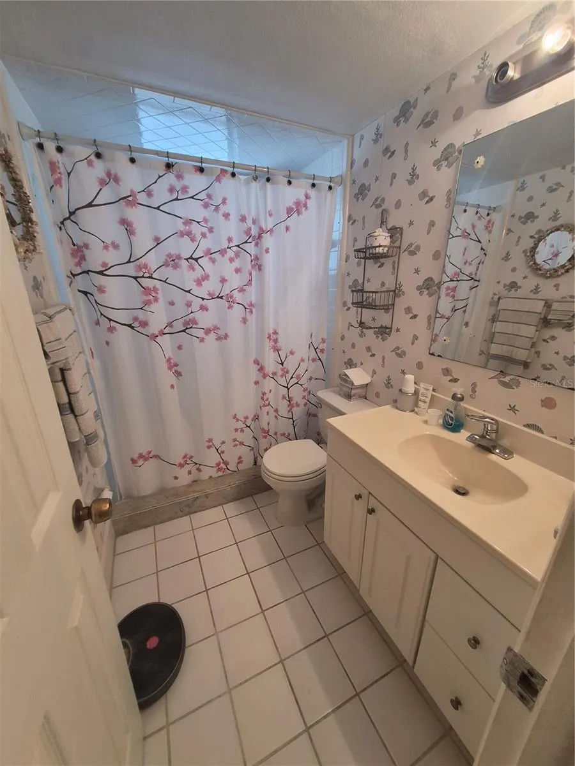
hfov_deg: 89.9
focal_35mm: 13
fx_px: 288
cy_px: 383
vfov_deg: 106.2
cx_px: 288
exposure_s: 1/60
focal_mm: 1.74
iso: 125
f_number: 2.2
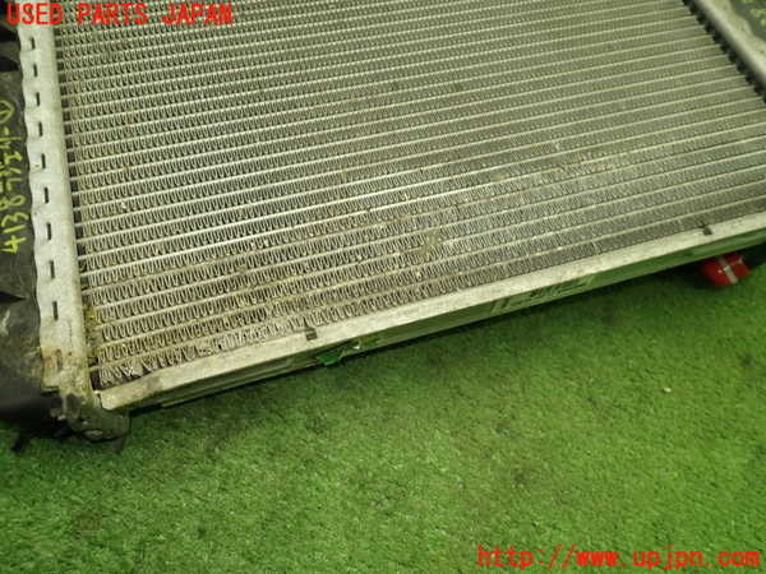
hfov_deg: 69.4
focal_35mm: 25
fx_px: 553
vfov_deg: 54.9
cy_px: 287
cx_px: 383
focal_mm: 4.5
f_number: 2
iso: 200
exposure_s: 1/40
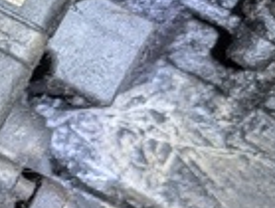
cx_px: -304
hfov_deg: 14.3
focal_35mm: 110
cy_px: 202
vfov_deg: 13.4
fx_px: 876
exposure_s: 1/70.9
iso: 198
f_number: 1.68
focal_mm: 6.9
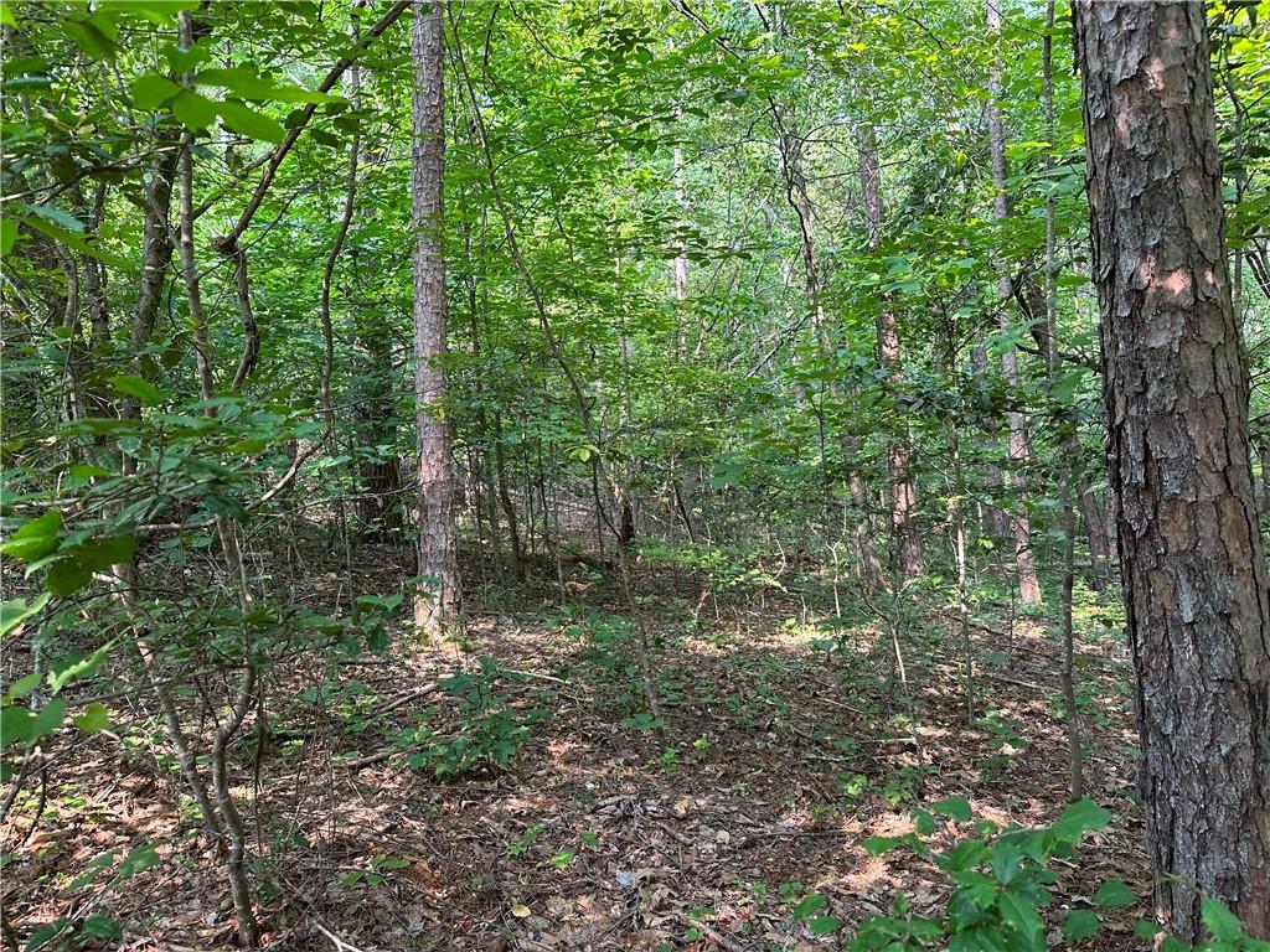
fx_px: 881
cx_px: 635
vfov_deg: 56.8
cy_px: 476
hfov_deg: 71.6
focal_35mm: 24
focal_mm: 6.86
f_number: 1.78
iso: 125
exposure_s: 1/121
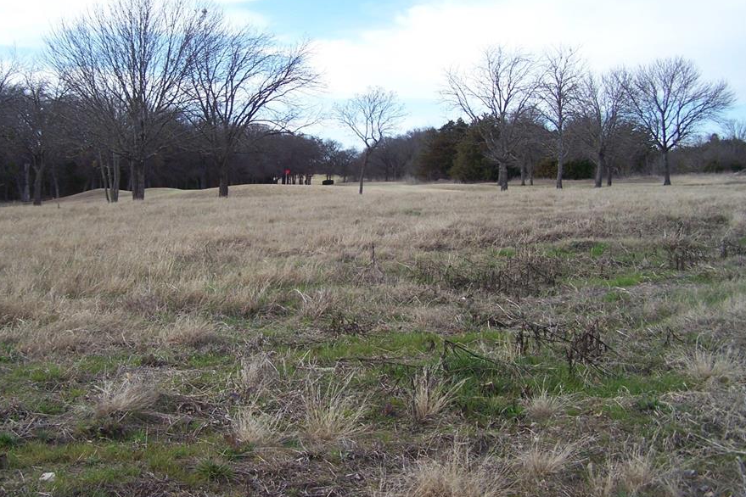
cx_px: 317
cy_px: 193
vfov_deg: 29.2
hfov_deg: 42.6
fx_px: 953
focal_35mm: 46
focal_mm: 6.3
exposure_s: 1/640
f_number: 2.8
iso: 80
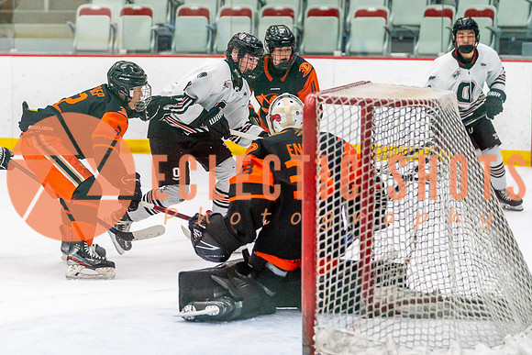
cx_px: 189
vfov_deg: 8.0
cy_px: 209
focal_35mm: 173
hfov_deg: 11.9
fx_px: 2554
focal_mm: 111
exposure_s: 1/1250
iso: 3200
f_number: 2.8
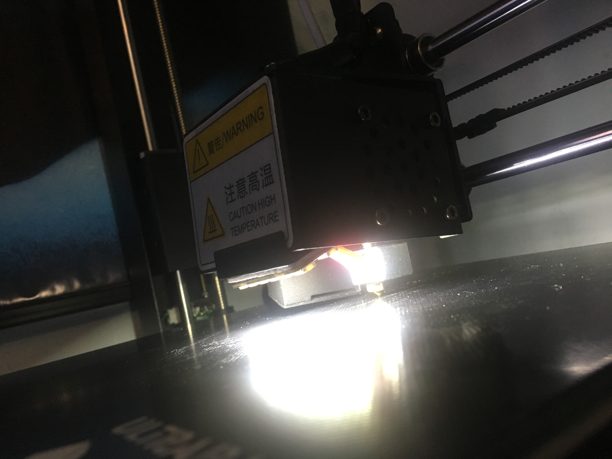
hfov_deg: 61.7
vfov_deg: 48.2
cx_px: 306
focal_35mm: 29
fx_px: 513
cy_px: 230
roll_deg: +12.4
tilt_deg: +2.8
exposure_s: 1/33
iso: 160
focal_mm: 4.15
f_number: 2.2
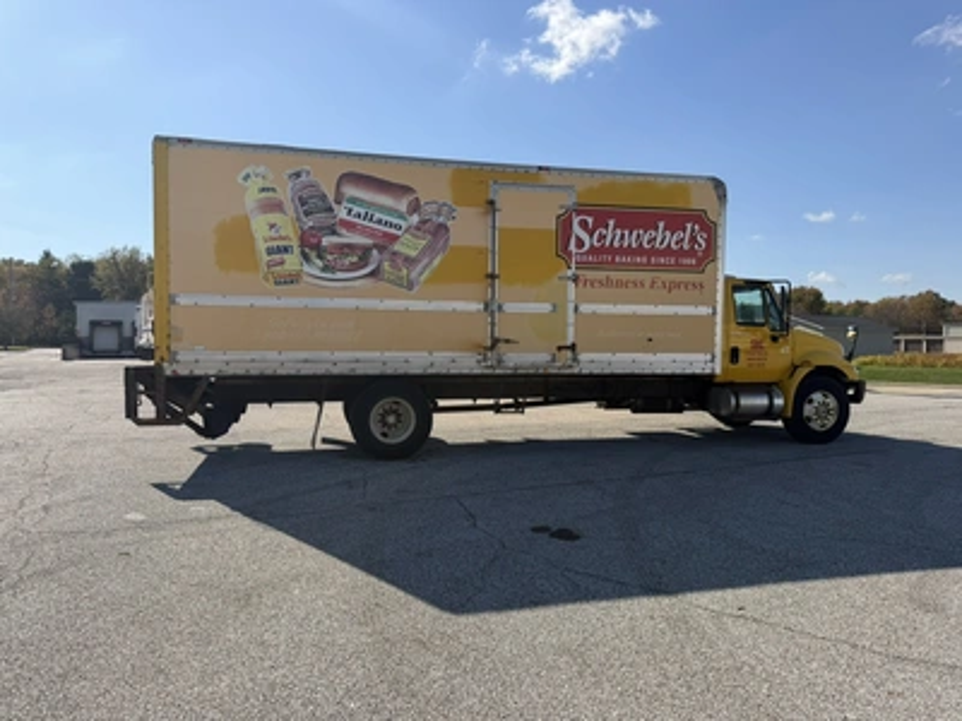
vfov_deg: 56.8
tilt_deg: -1.2
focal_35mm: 24
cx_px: 481
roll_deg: -1.5
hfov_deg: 71.6
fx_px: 667
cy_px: 360
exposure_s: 1/5319
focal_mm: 6.76
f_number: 1.78
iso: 80
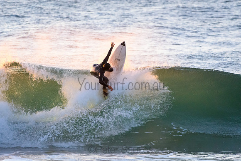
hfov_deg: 2.7
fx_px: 5022
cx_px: 120
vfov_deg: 1.8
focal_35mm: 750
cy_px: 80
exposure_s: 1/1600
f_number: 5.6
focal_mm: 500
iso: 2800
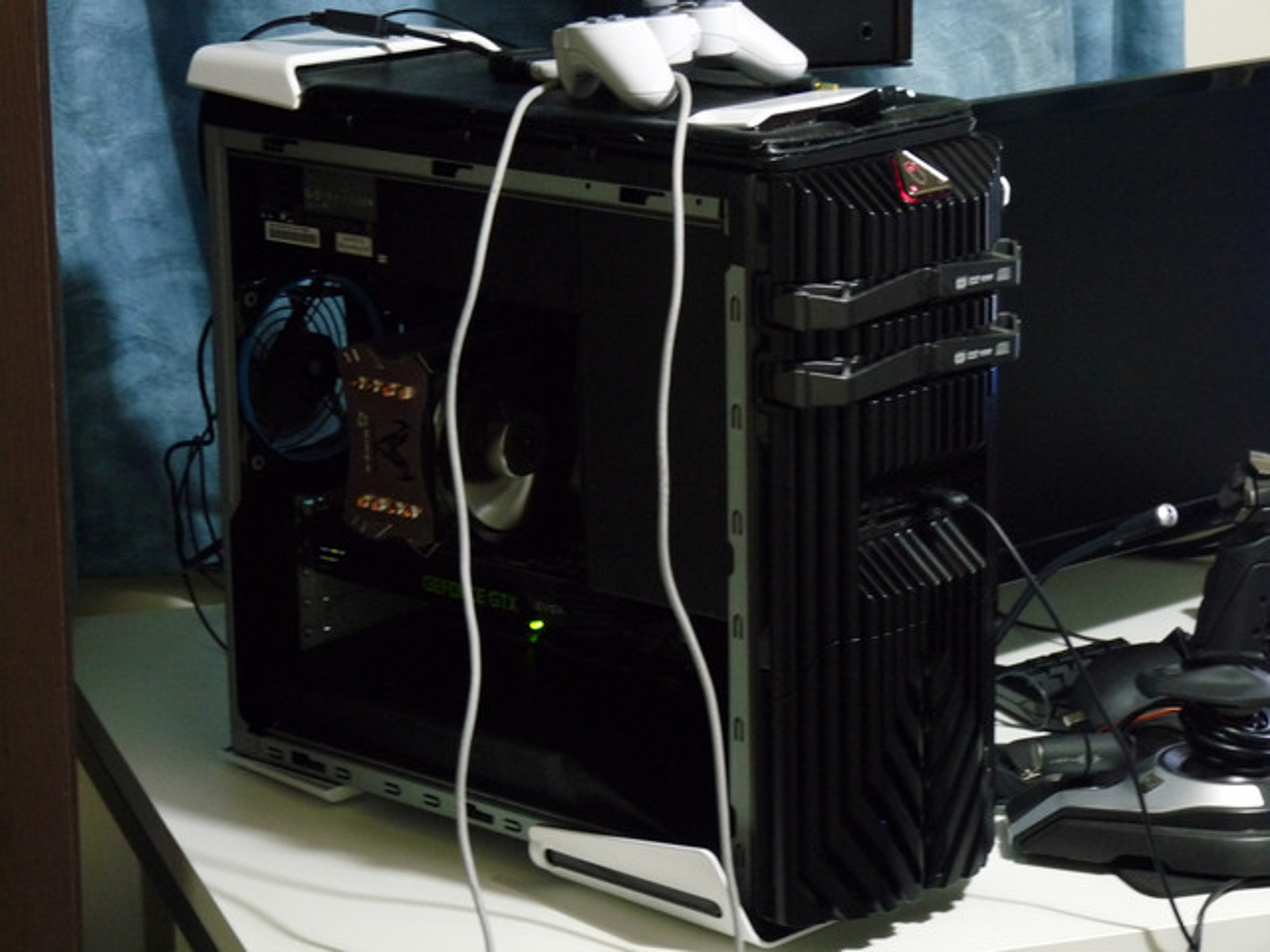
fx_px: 3595
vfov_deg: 15.1
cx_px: 635
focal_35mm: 98
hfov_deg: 20.0
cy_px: 476
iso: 400
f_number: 3.6
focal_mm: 17.4
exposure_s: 1/5
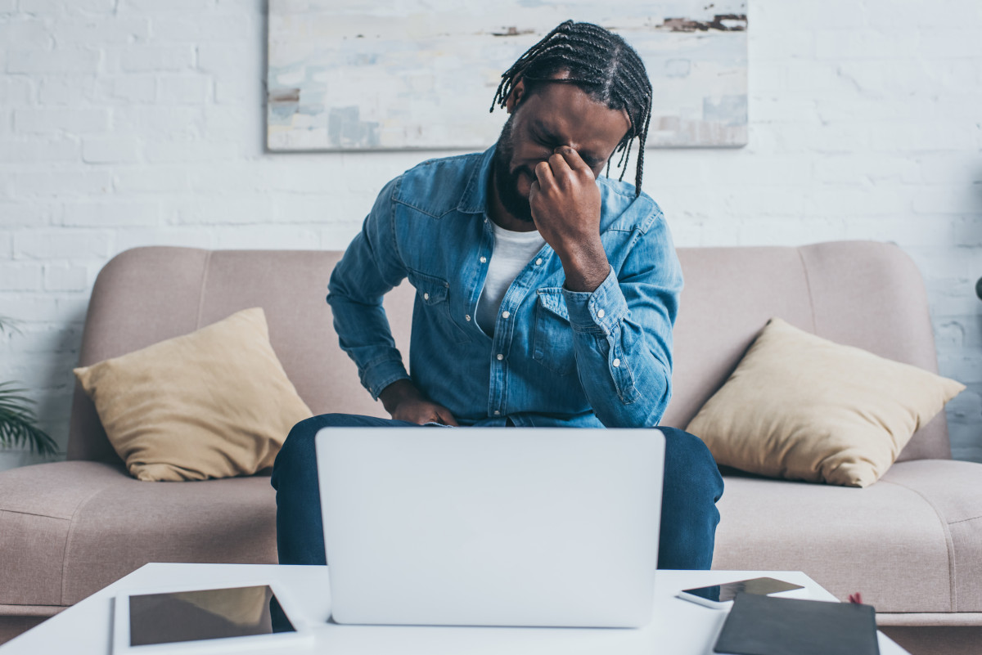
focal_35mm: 35
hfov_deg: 54.4
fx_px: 955
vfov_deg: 37.9
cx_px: 491
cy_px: 328
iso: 500
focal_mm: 35
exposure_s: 1/100
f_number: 3.5
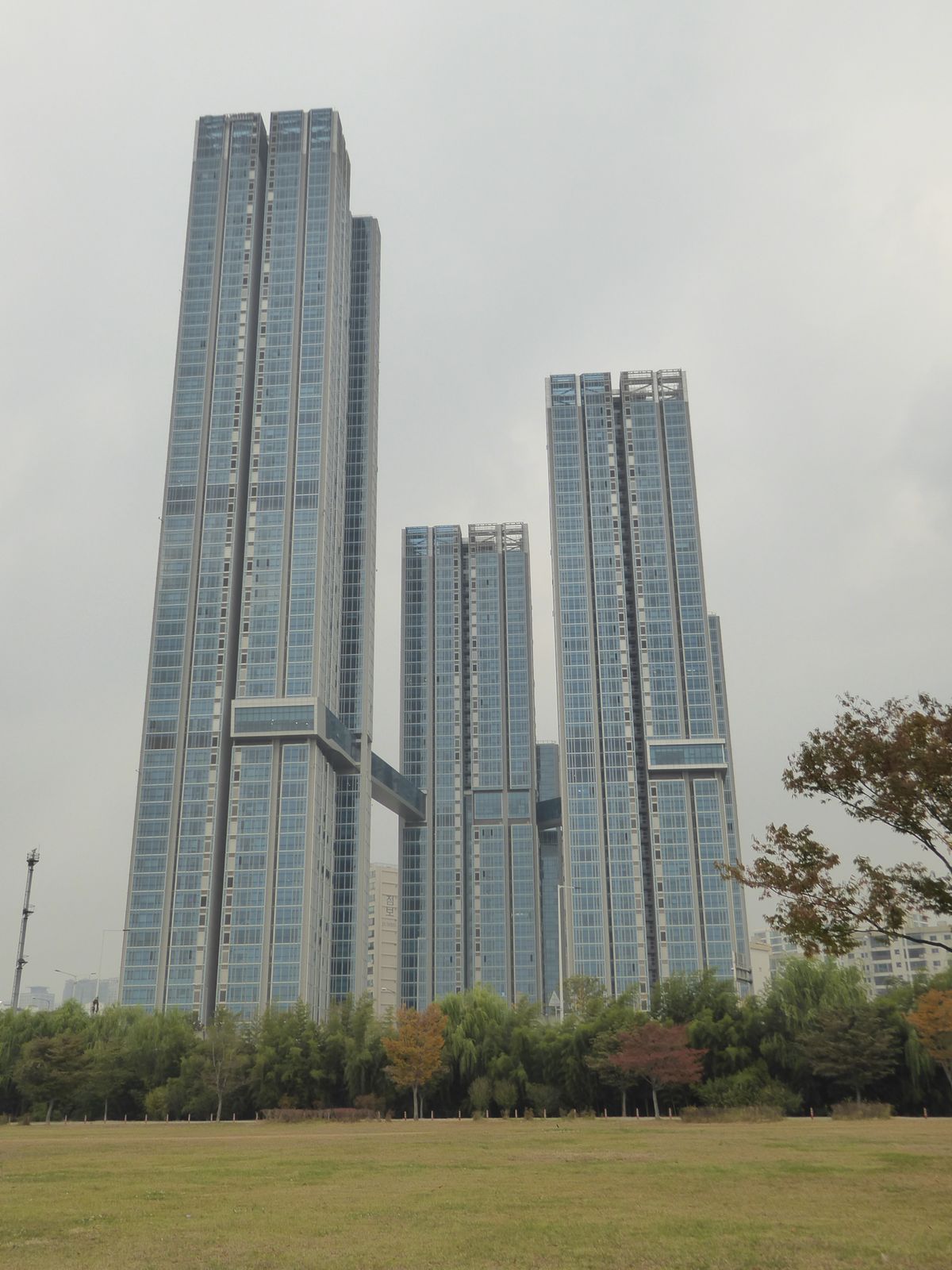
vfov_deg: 54.0
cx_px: 476
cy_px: 635
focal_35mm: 34
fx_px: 1247
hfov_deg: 41.8
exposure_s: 1/200
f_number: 3.6
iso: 160
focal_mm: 5.8
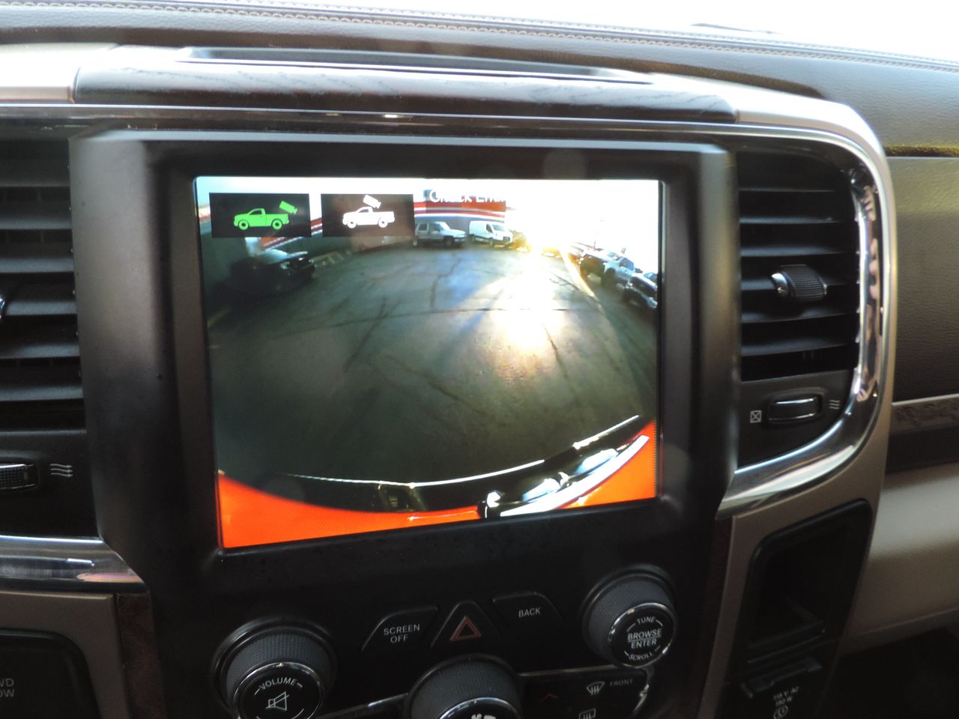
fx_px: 665
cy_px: 360
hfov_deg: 71.6
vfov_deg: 56.8
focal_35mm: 24
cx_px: 480
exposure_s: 1/30
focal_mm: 4.3
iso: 280
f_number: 3
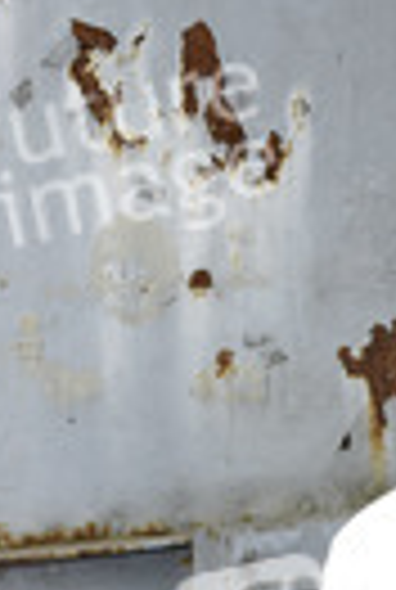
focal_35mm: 146
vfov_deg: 13.3
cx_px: 536
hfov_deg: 9.3
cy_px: 847
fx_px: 2396
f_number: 6.3
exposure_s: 1/160
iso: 320
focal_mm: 32
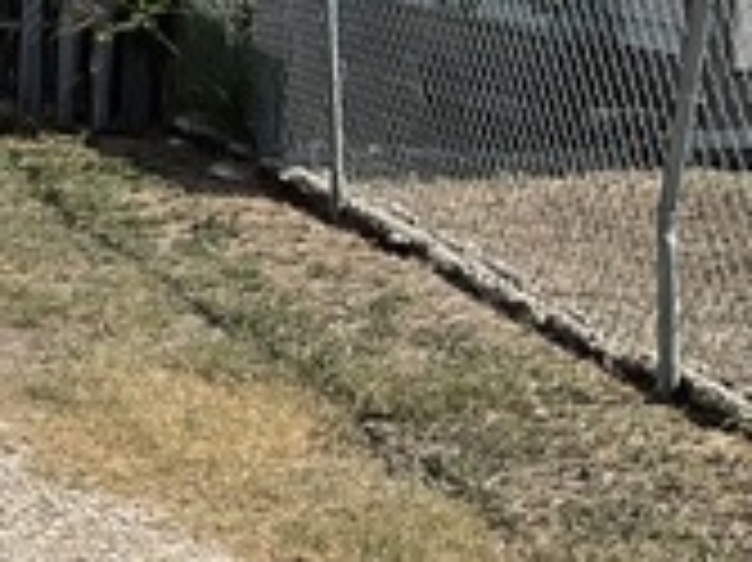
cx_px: -680
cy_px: 58
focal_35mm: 111
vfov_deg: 13.2
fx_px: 2410
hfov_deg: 15.0
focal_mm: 3
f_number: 1.8
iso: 16
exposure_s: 1/2320
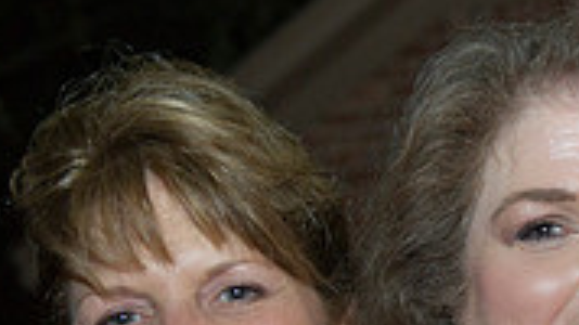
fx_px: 1888
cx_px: 556
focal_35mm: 123
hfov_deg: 17.1
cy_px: 384
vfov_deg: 9.7
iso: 2000
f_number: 3.2
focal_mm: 36
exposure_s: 1/60
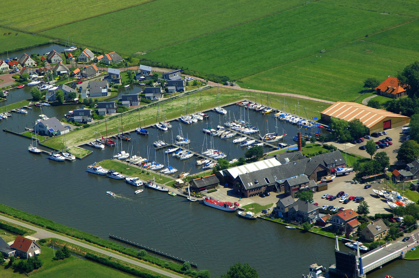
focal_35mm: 138
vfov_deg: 9.9
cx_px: 208
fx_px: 1604
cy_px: 140
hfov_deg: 14.9
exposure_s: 1/1000
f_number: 8
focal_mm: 90
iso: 400
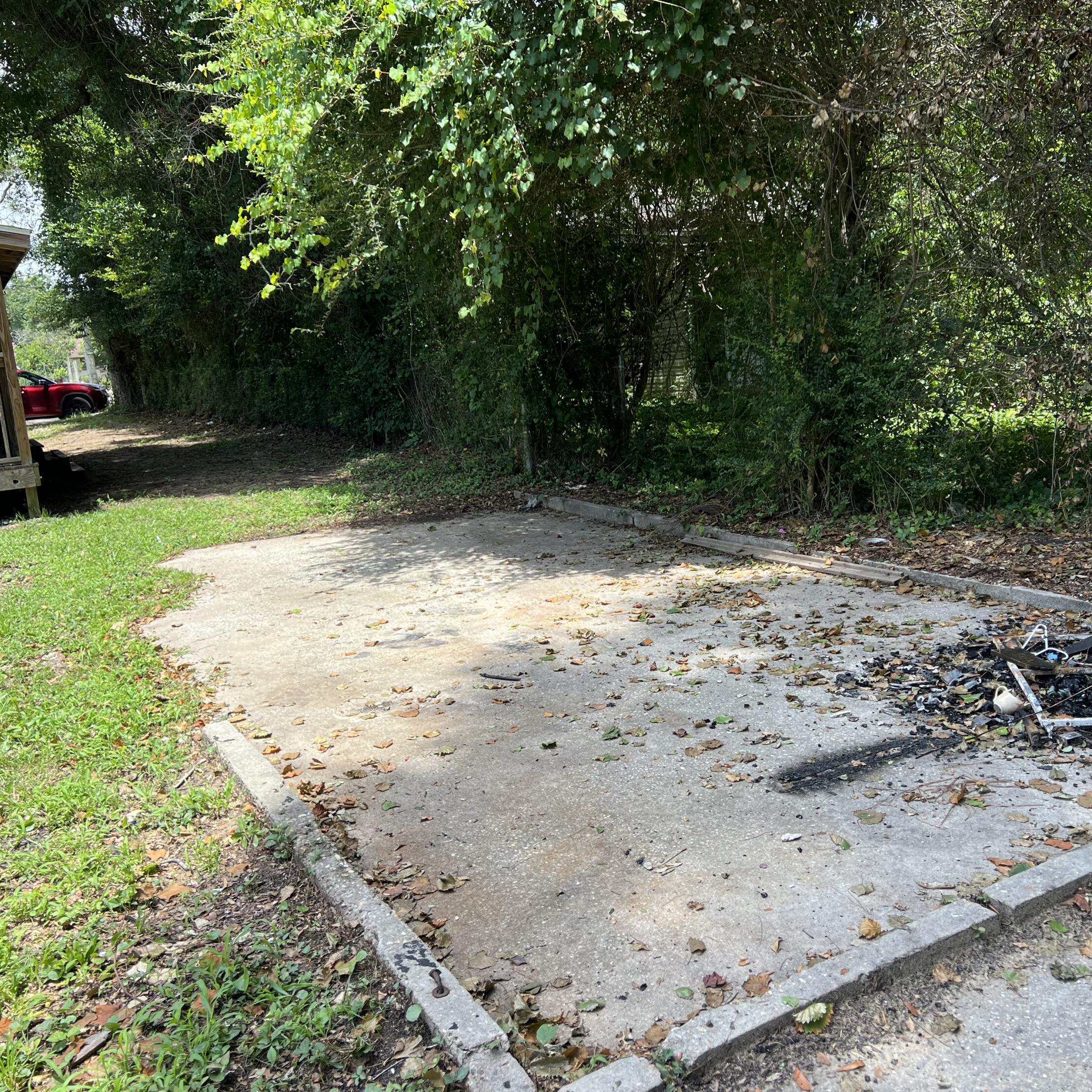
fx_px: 1106
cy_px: 542
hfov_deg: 52.4
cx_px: 615
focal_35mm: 31
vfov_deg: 52.5
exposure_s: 1/873
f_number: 1.5
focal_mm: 5.7
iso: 50
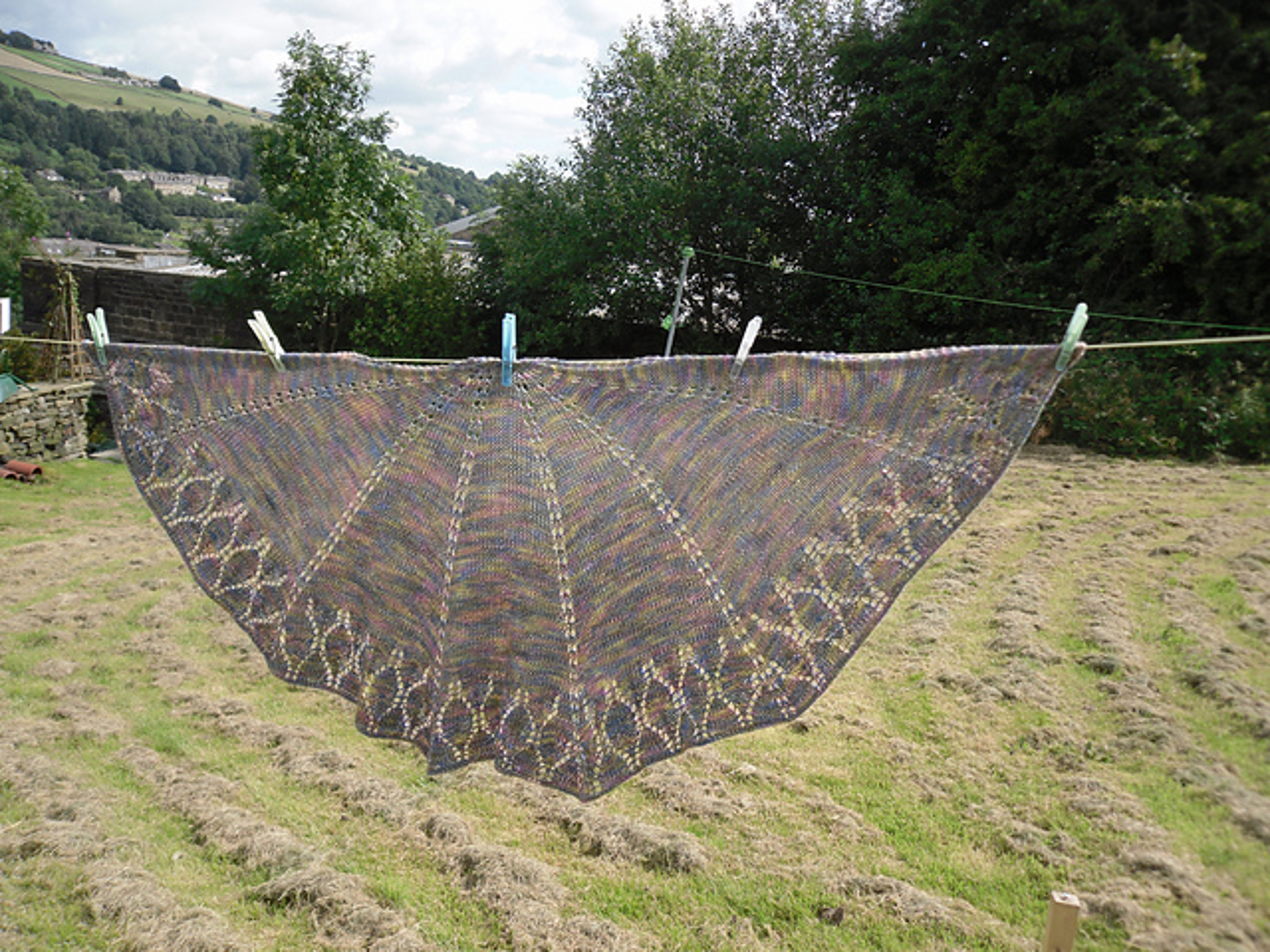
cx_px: 635
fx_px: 1284
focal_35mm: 35
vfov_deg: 40.7
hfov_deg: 52.6
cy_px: 476
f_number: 3.5
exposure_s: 1/378
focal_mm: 6.3
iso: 80
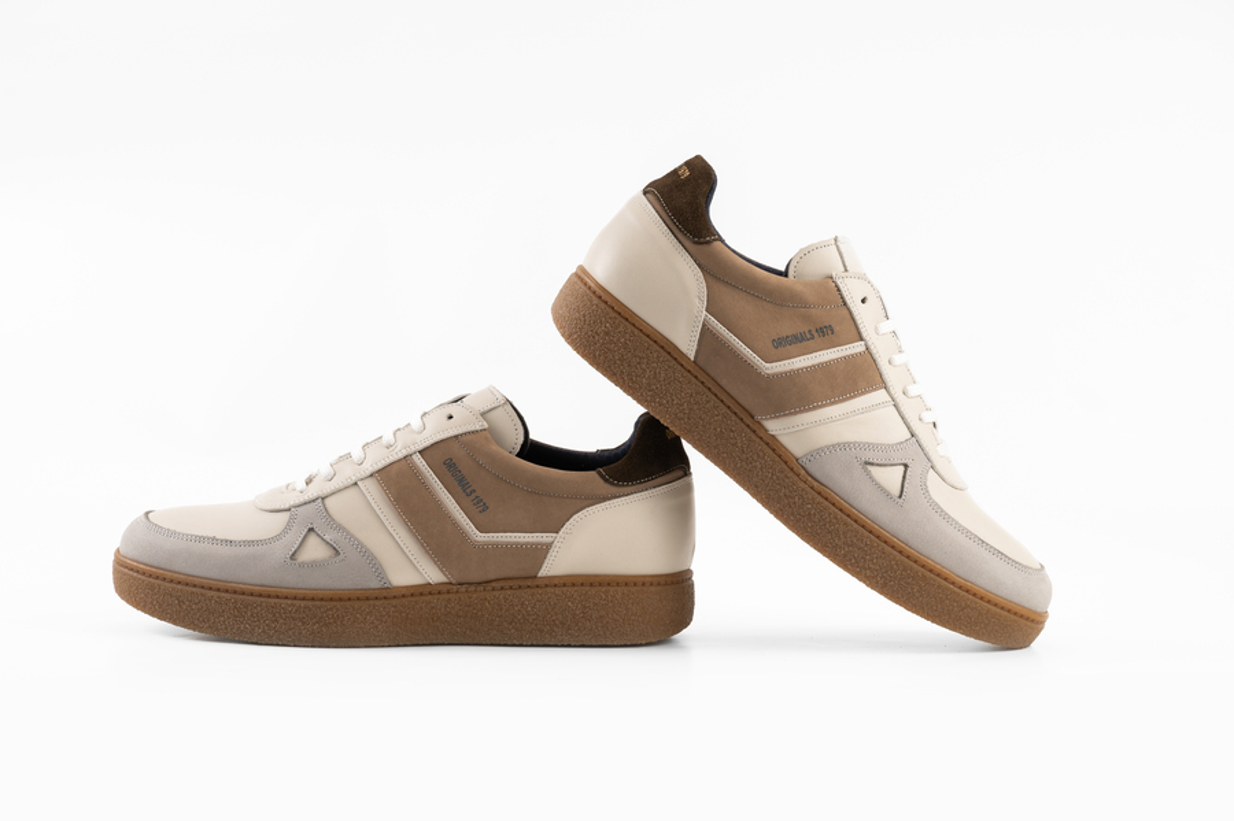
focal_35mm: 70
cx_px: 617
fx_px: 2398
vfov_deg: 19.4
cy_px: 410
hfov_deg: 28.9
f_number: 8
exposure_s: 1/160
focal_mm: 70
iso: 100
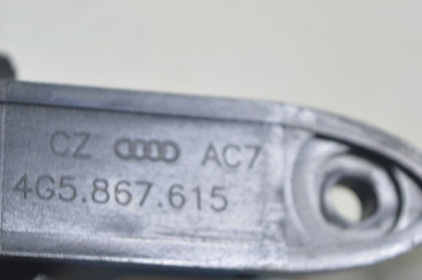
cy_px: 189
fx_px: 1390
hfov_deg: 17.2
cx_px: 119
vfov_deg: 11.5
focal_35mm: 119
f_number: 5.6
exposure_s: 1/20
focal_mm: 55
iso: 400
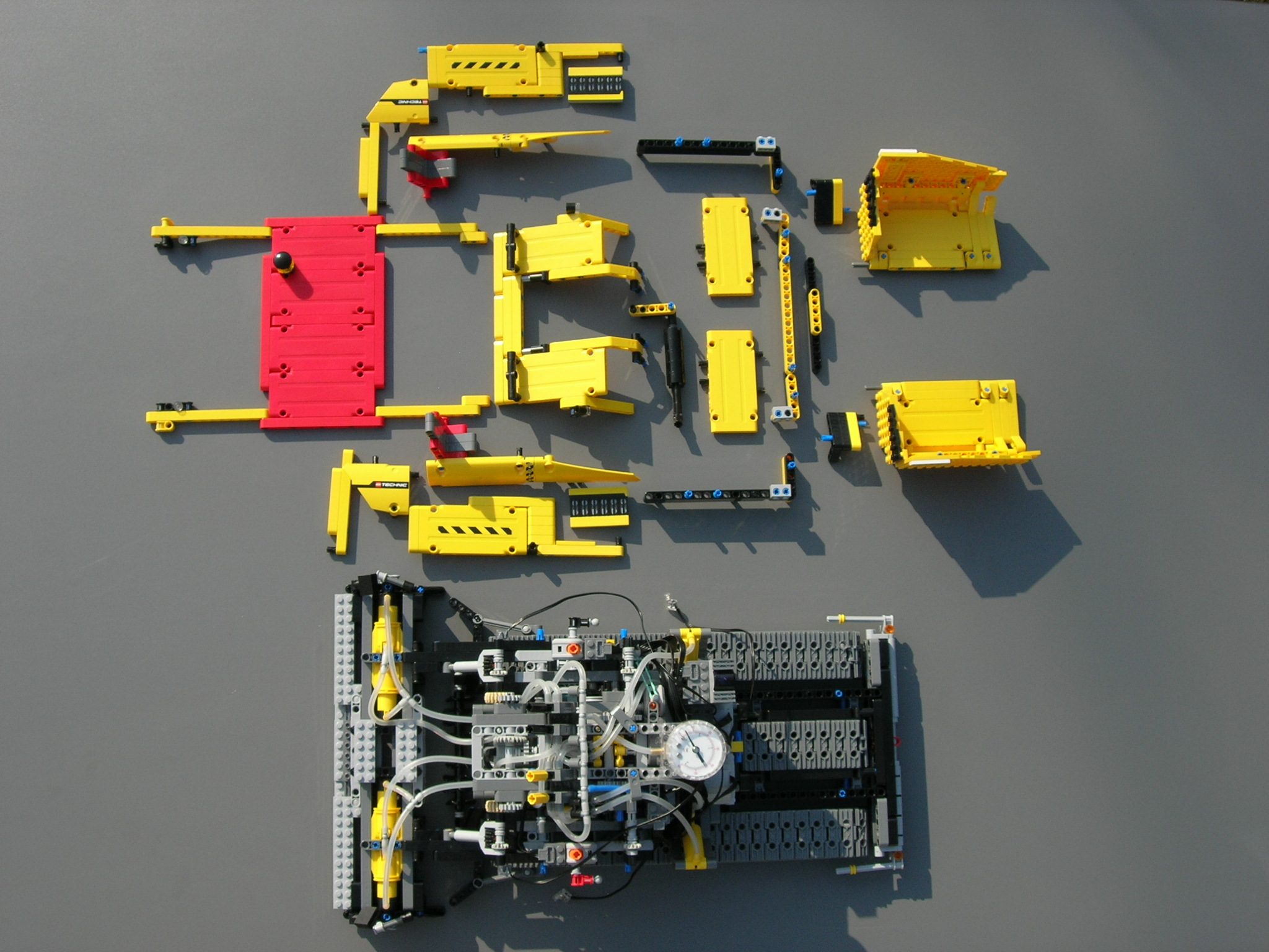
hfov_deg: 49.0
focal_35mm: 38
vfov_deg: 37.7
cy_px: 476
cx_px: 634
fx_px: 1393
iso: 64
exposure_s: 1/496
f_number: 4.8
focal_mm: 7.8
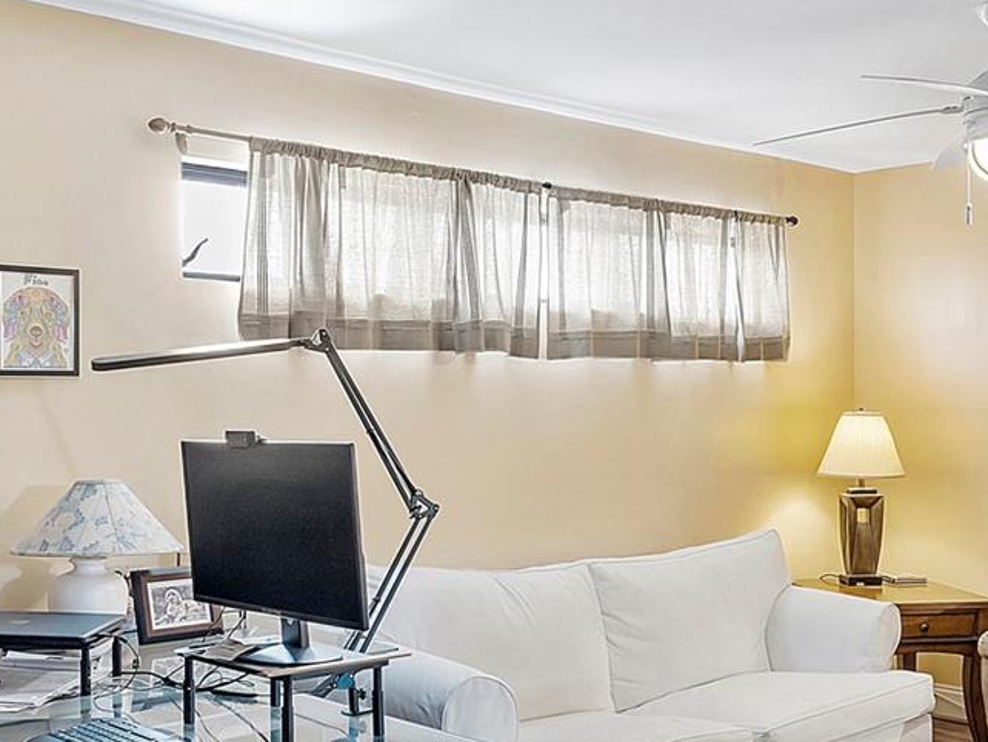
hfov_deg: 41.2
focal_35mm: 46
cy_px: 399
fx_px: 1313
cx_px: 534
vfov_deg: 31.5
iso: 160
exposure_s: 1
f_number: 11
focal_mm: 10
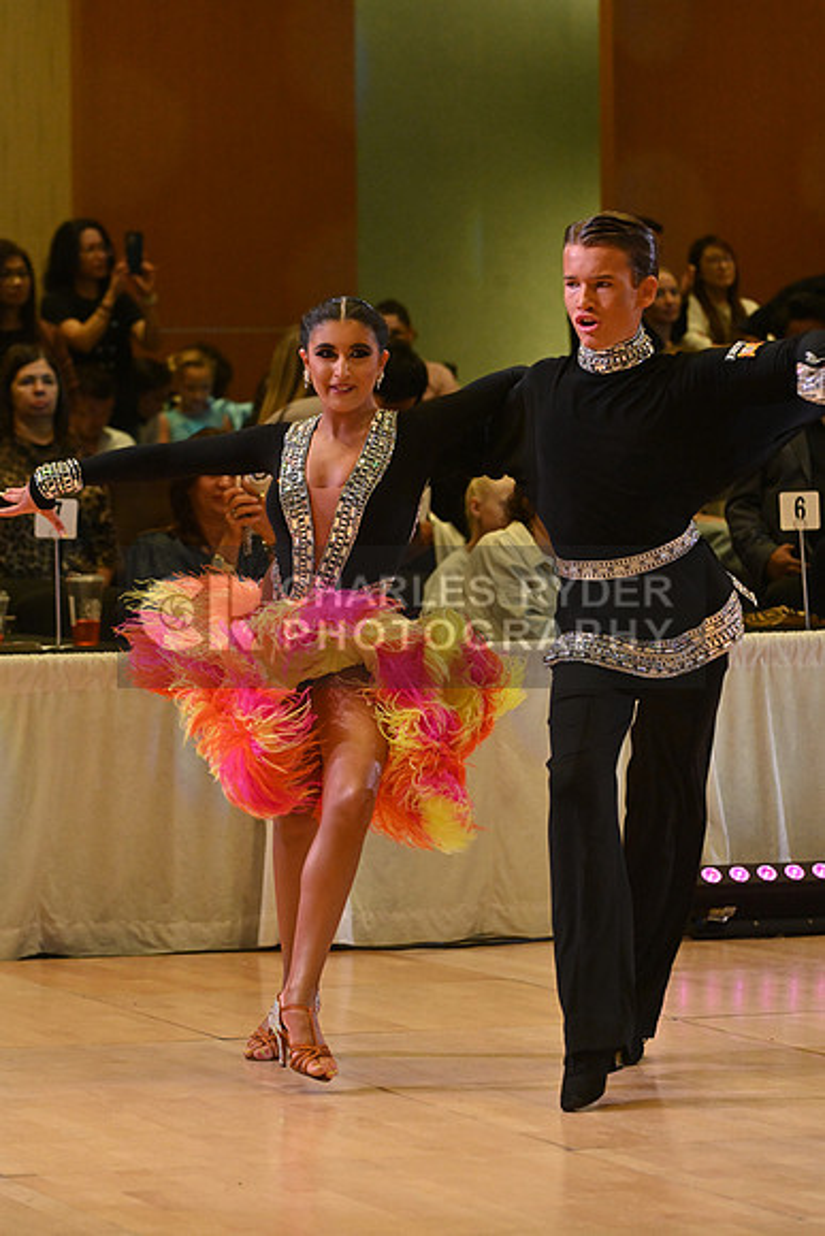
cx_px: 412
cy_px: 618
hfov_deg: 8.9
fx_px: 5325
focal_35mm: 155
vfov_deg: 13.2
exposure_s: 1/400
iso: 4000
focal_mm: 155
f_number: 7.1
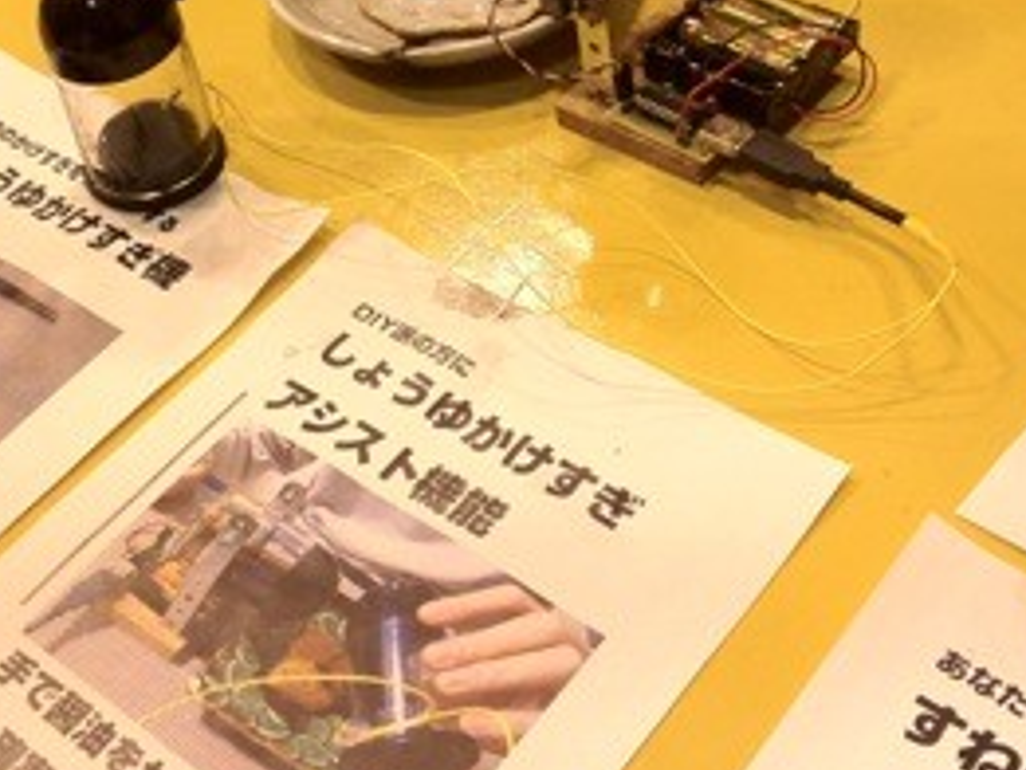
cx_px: 421
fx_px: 1987
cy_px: 120
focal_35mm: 67
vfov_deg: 21.6
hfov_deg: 28.9
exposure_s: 1/20
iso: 100
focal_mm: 4.28
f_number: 2.4
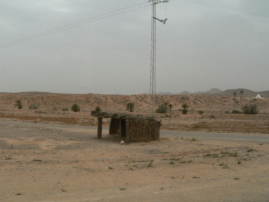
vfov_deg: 39.7
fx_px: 280
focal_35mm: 36
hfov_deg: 51.4
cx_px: 134
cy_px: 101
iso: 80
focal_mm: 6
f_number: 5.2
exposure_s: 1/500
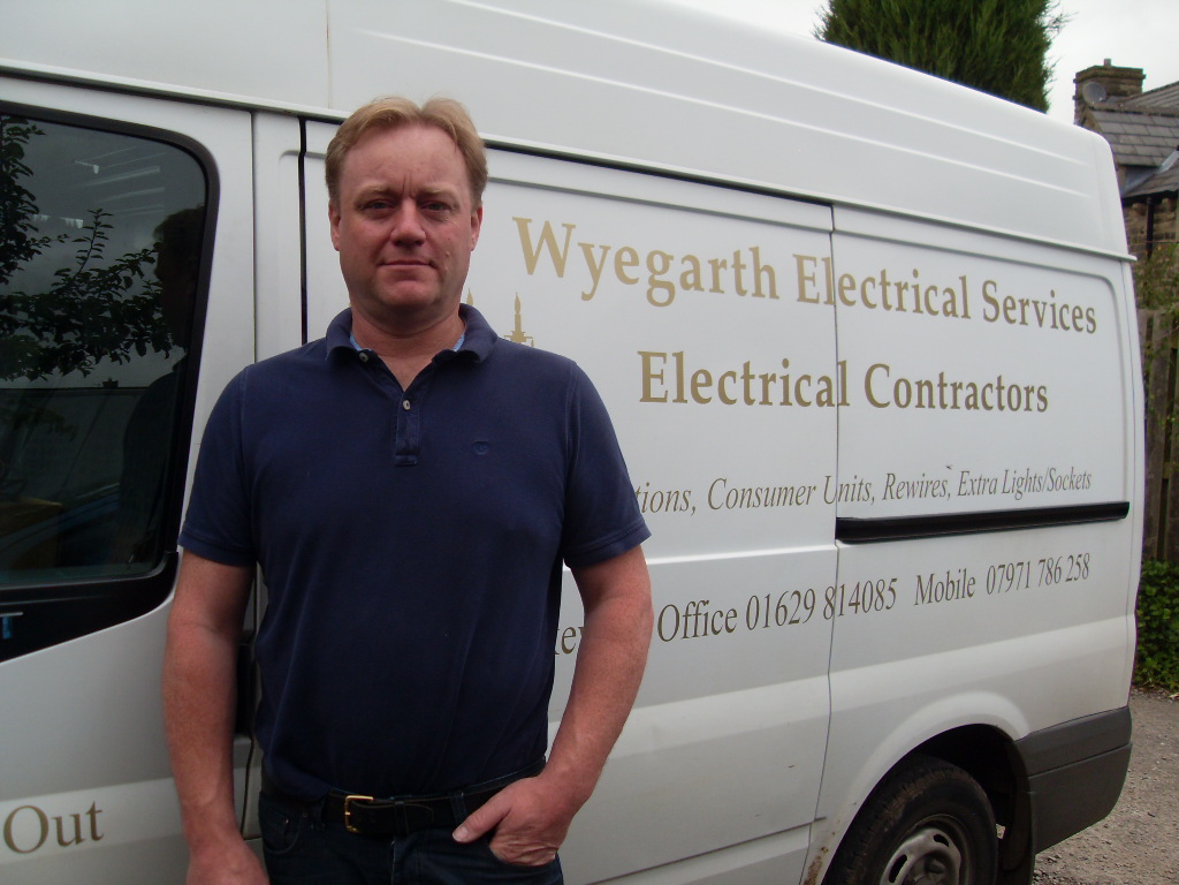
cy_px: 442
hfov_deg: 50.1
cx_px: 590
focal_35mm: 37
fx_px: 1260
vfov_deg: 38.7
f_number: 7
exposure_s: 1/90
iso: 80
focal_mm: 6.3
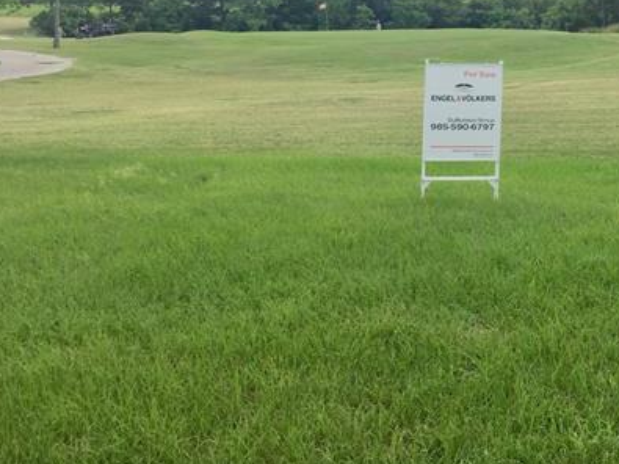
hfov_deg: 39.3
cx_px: 465
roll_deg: -0.4
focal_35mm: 47
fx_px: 840
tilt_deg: -4.4
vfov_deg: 30.3
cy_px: 107
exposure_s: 1/1464
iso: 32
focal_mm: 4.15
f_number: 2.2
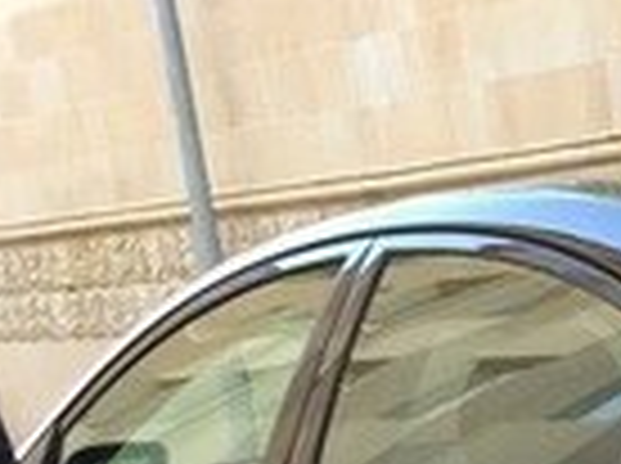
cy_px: 1074
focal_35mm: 139
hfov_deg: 13.4
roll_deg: +2.5
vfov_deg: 9.6
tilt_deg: -19.1
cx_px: 945
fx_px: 2489
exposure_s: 1/100
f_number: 2.2
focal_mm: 4.15
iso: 32
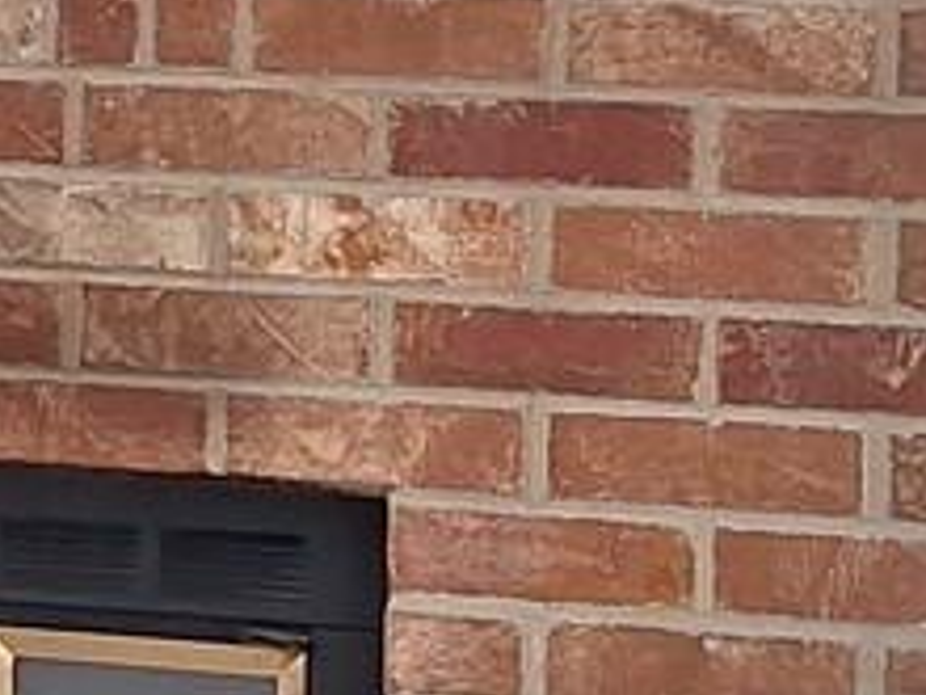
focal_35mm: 167
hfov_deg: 11.4
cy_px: 63
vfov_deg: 8.9
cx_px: -379
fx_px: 4467
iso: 50
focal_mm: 5.54
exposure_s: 1/120
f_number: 1.8
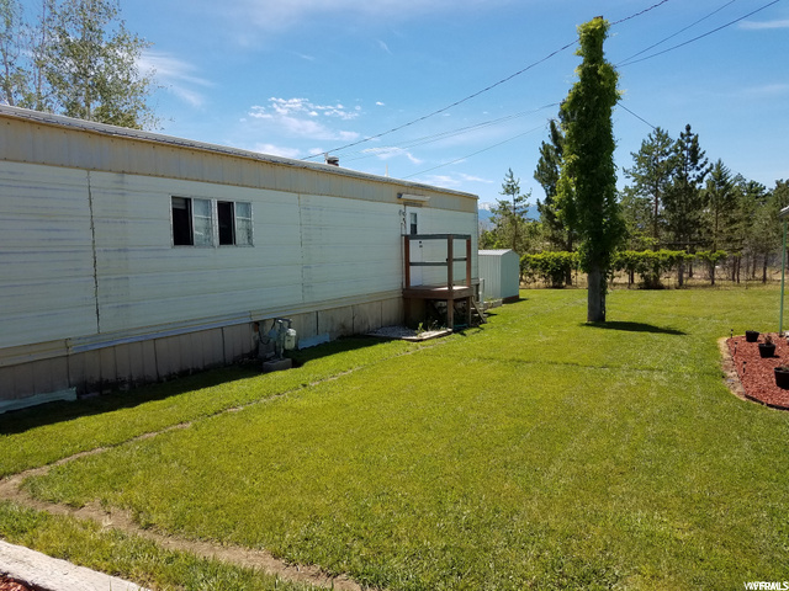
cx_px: 394
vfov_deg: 53.1
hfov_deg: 67.3
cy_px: 296
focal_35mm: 26
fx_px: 593
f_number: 1.7
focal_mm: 4.2
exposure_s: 1/1644
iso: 40
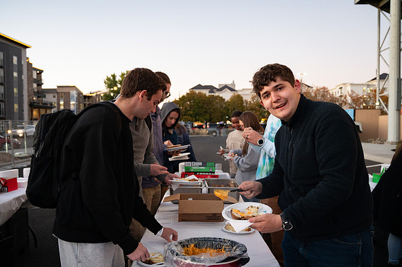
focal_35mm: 31
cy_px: 134
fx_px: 346
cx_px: 201
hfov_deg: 60.3
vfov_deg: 42.3
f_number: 4
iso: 1600
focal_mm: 31
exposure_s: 1/200
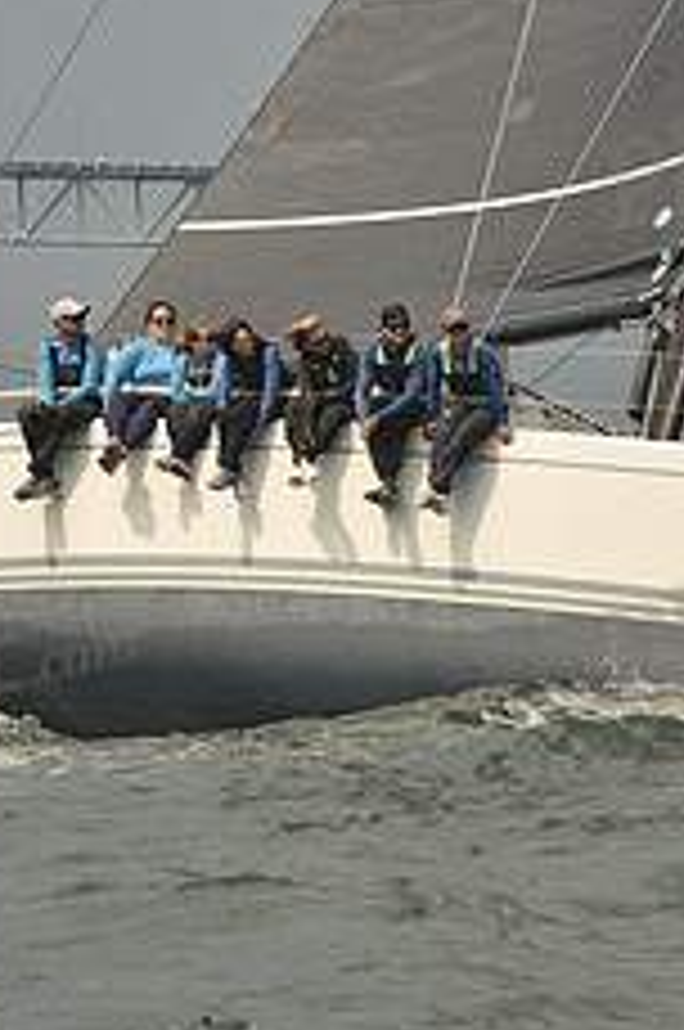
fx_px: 7975
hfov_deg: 4.9
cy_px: 412
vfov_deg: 7.4
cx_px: 374
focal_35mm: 279
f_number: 7.1
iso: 250
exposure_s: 1/640
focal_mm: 110
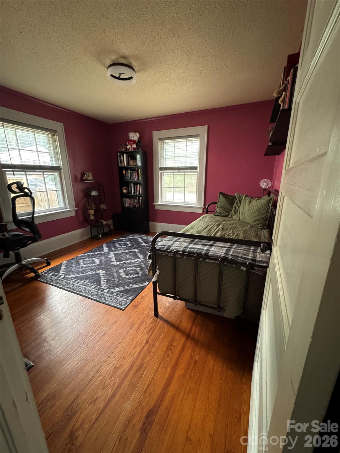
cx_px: 170
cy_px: 226
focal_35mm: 14
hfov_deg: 85.7
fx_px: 183
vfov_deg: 102.1
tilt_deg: -15.6
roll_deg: -0.1
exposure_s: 1/40
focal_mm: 2.22
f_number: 2.2
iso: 1000
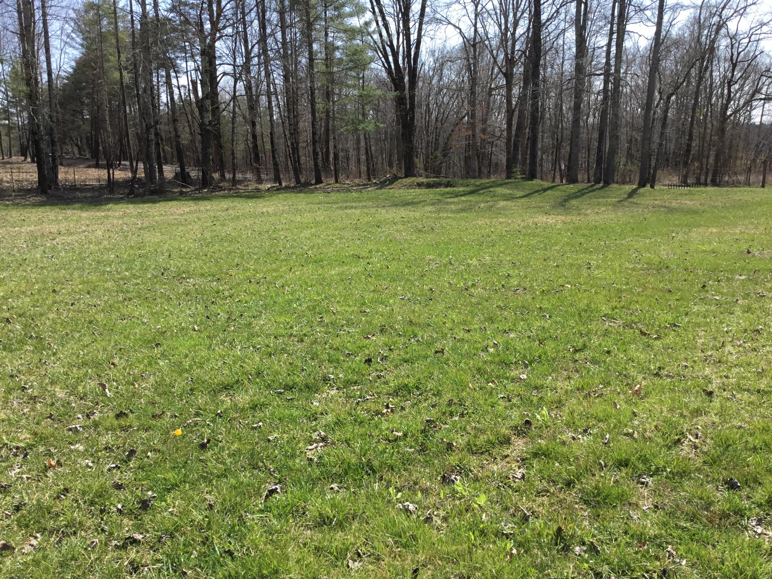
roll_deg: +2.1
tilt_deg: -12.5
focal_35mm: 31
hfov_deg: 58.4
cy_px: 290
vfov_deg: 45.4
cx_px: 386
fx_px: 691
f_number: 2.4
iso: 25
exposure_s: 1/702
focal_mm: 3.3
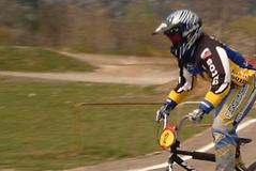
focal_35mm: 68
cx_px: 290
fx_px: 487
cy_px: 92
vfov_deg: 20.0
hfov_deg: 26.8
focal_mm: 17
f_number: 9.5
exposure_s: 1/125
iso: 100
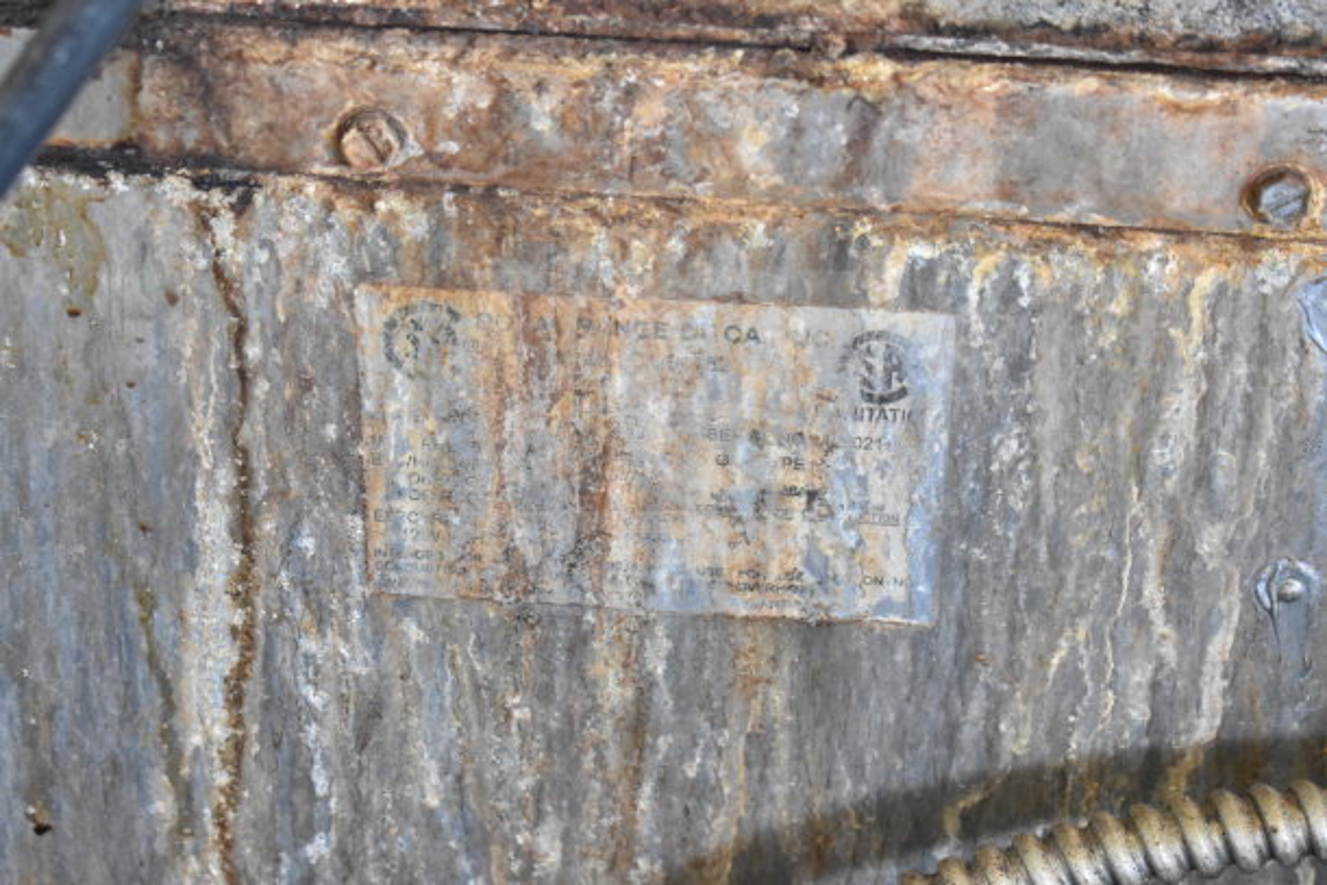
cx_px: 664
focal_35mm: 82
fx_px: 3042
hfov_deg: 24.6
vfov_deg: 16.6
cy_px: 442
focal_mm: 55
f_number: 5.6
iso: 8000
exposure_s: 1/100
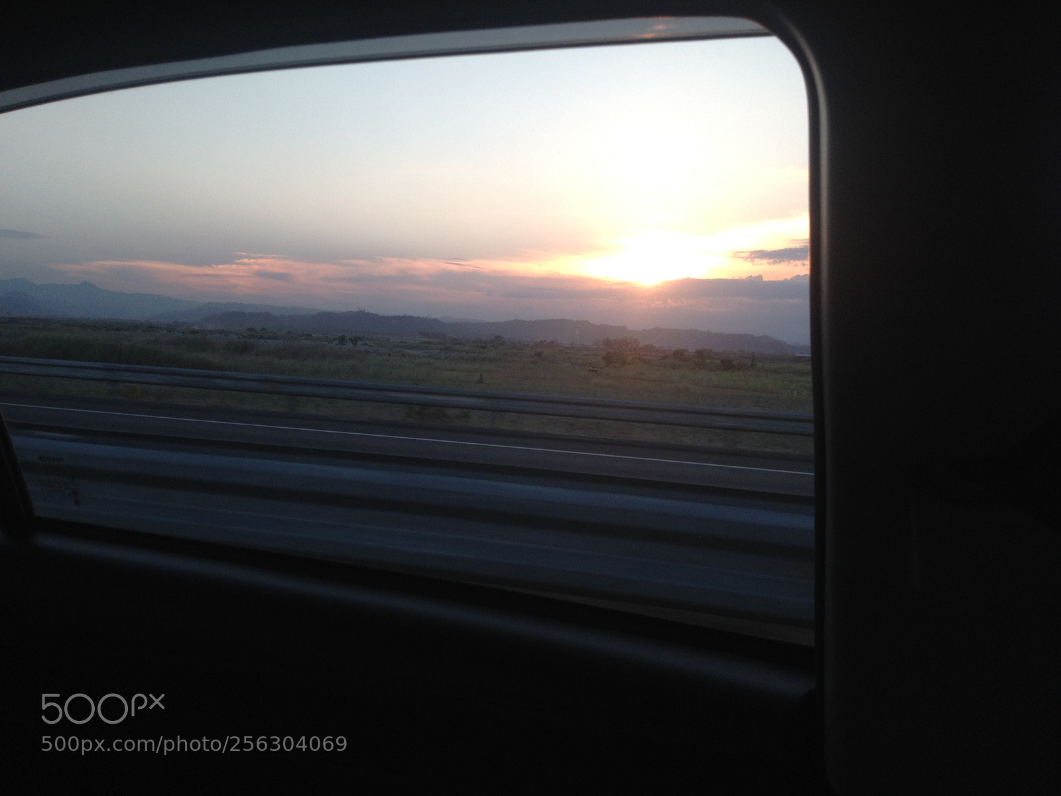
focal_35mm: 35
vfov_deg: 40.7
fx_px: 1073
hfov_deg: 52.6
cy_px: 398
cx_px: 530
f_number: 2.4
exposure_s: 1/120
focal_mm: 4.28
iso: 50
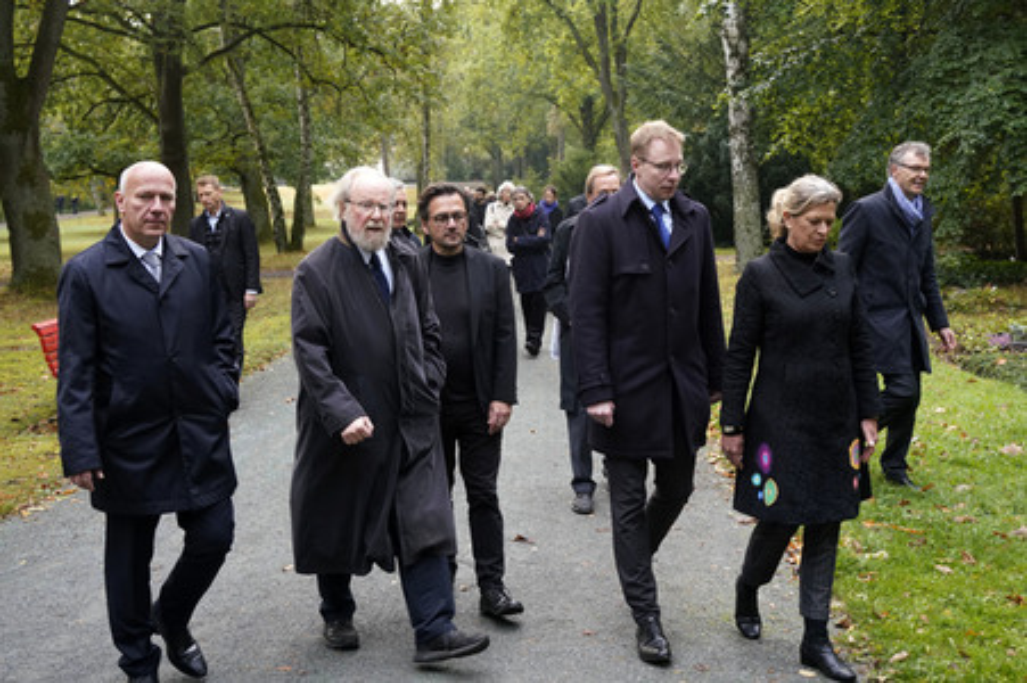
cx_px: 514
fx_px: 1169
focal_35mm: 41
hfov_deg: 47.4
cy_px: 342
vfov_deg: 32.6
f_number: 5.6
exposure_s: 1/400
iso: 1250
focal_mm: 41
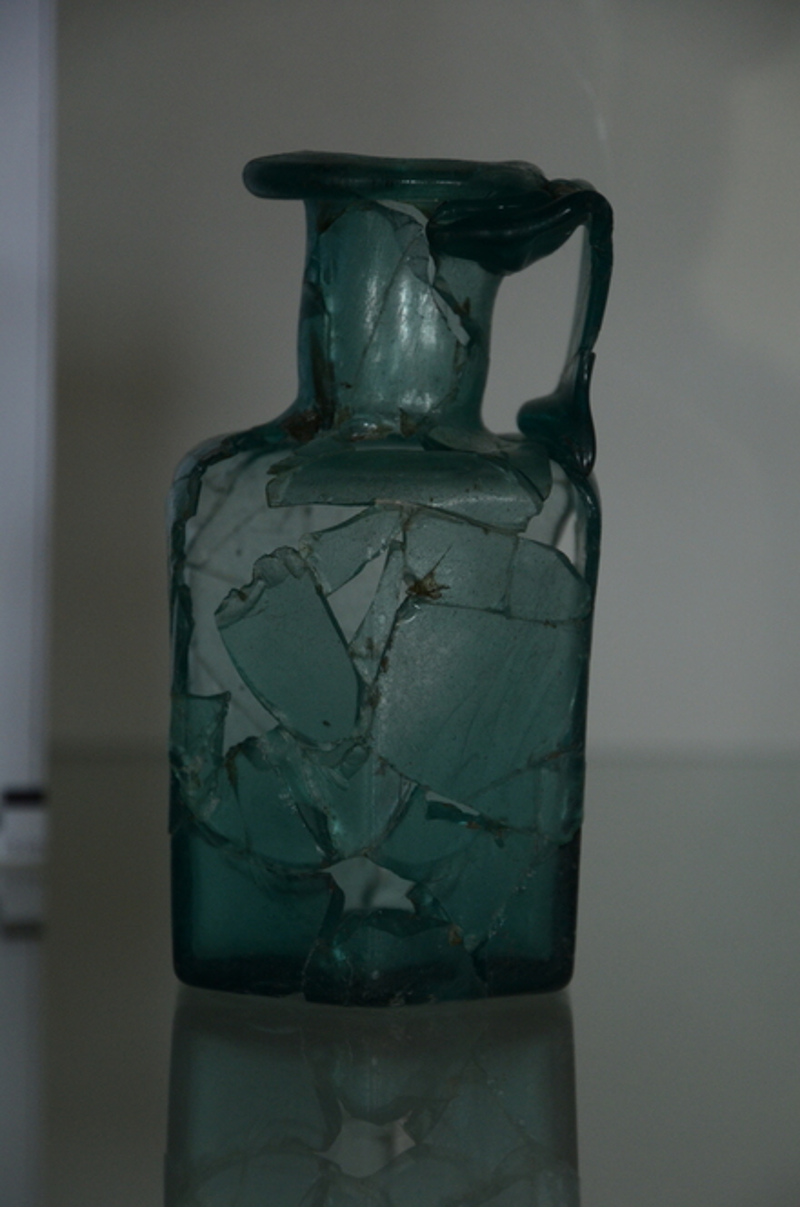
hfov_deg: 8.3
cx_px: 400
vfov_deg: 12.5
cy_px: 604
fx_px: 5523
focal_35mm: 165
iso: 1000
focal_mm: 110
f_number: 5.6
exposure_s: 1/250
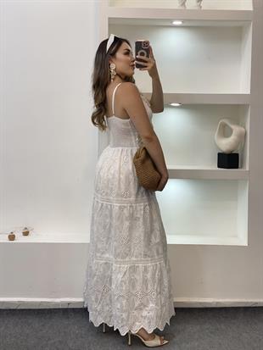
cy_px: 175
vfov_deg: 36.8
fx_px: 526
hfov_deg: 28.0
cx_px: 132
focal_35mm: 52
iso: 64
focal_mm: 6
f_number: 2
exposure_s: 1/100
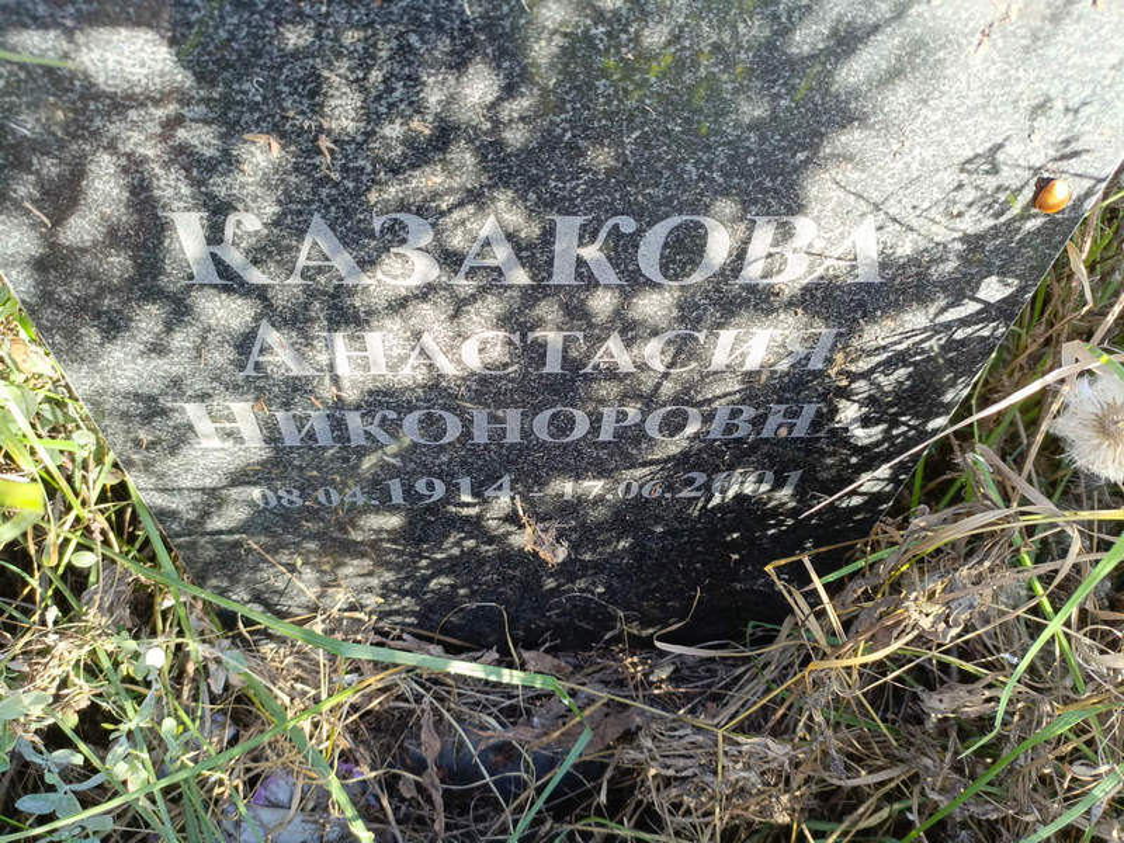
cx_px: 562
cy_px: 422
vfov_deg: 54.9
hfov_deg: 69.4
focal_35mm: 25
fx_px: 812
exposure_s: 1/100
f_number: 1.69
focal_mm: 4.76
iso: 268
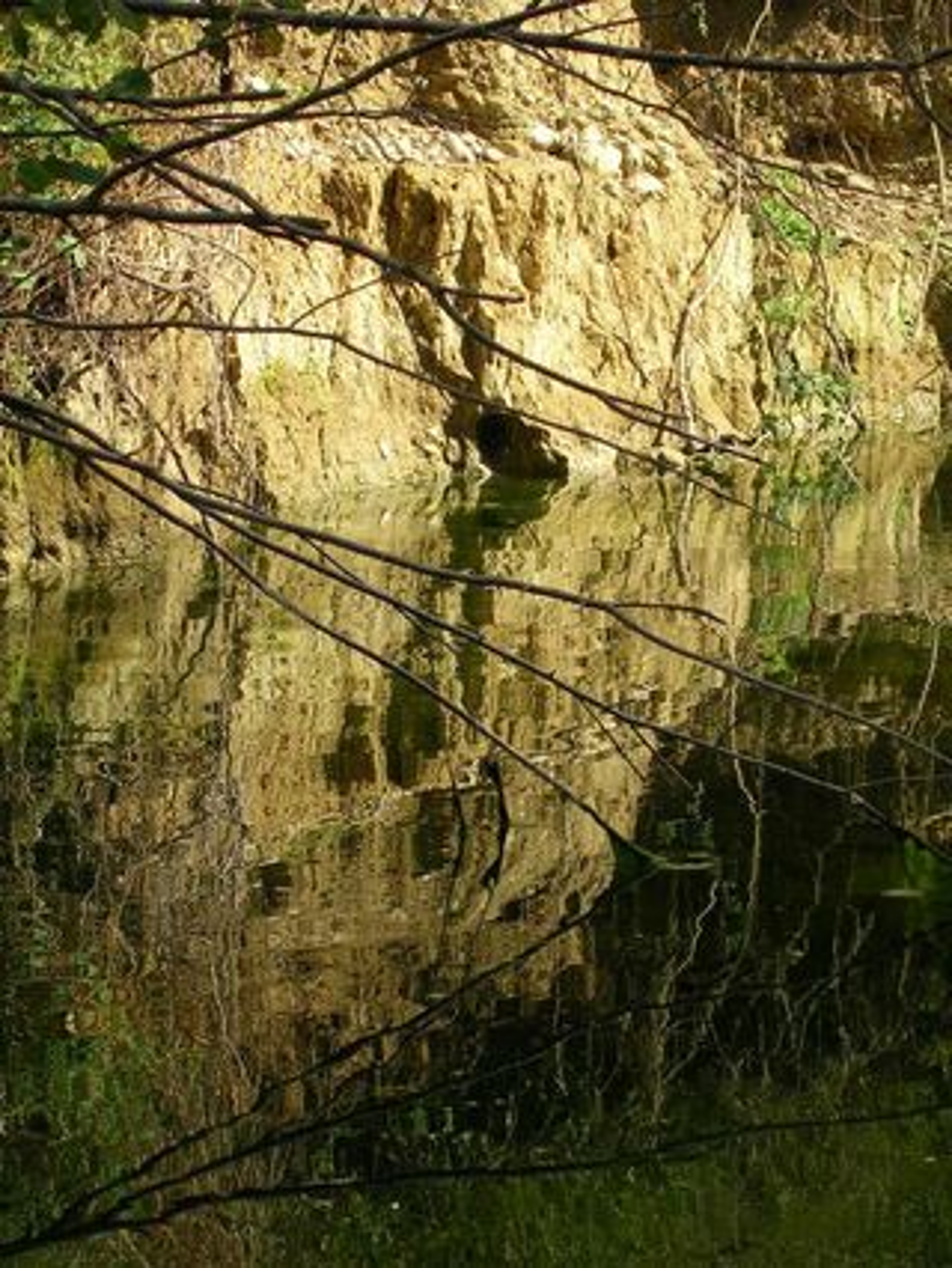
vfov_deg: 17.1
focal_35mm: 115
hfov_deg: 12.9
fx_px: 4213
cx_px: 476
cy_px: 634
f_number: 4.9
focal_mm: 17.4
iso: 50
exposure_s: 1/190
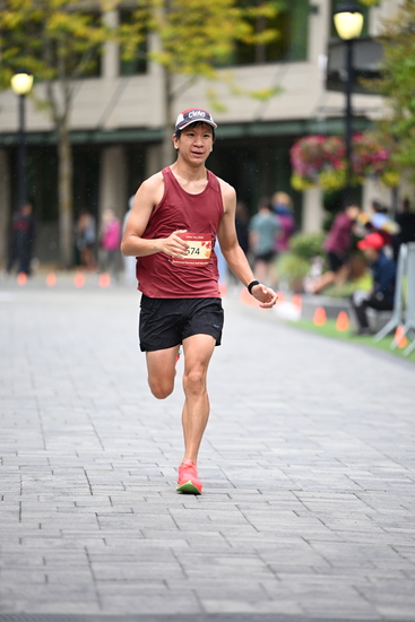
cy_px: 311
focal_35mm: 200
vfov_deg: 10.3
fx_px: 3456
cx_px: 208
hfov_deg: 6.9
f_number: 2.8
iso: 1250
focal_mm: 200
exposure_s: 1/1600
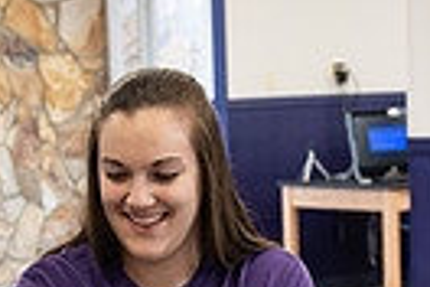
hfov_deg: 15.0
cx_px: 108
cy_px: 285
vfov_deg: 10.0
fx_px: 1624
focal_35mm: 136
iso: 800
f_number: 3.5
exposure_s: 1/200
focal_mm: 31
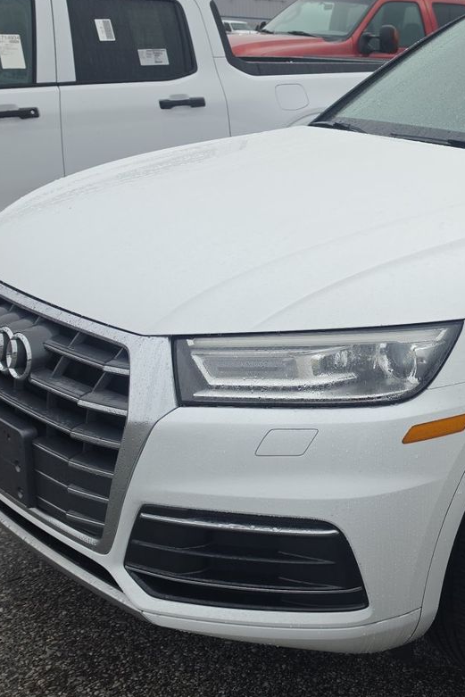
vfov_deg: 40.3
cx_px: 518
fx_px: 949
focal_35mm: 49
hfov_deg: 25.4
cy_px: 315
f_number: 1.4
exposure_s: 1/119
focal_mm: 6.5
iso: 17
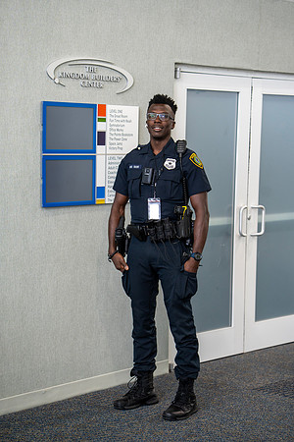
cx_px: 147
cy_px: 221
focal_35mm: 85
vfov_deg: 23.9
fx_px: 1041
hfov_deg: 16.1
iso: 320
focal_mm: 85
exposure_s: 1/125
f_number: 3.2
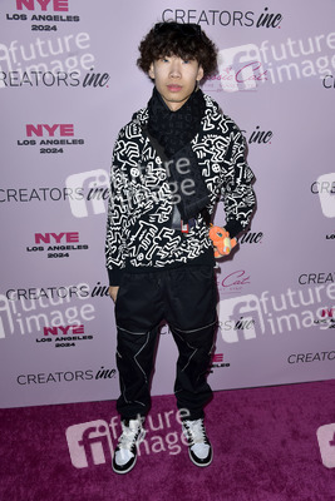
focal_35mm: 32
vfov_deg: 58.7
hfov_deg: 41.1
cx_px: 168
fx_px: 446
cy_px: 250
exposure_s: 1/250
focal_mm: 32
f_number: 7.1
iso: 200
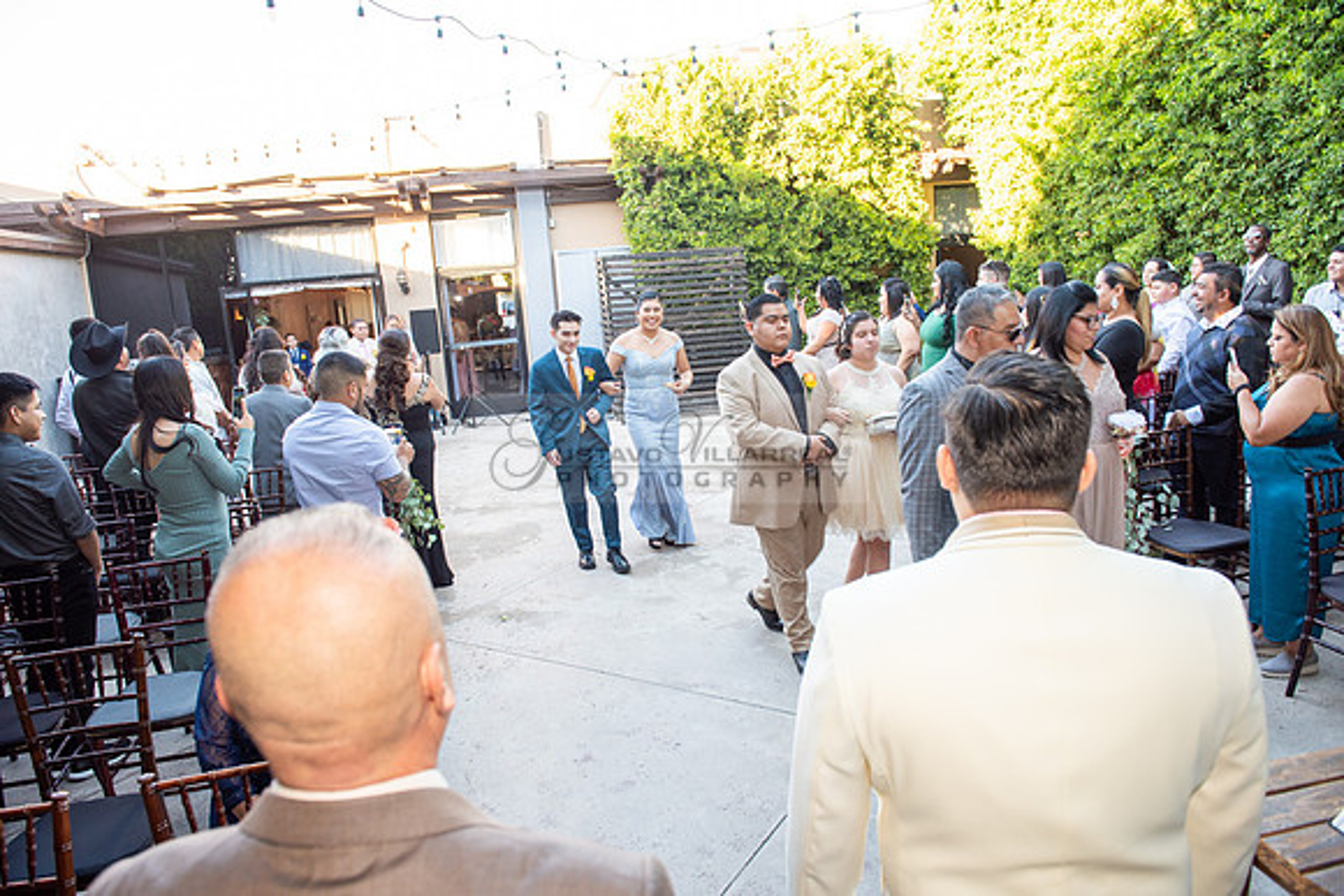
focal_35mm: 24
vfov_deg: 53.2
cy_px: 448
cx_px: 672
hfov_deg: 73.7
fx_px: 896
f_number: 4.5
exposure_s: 1/100
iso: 320
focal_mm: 24
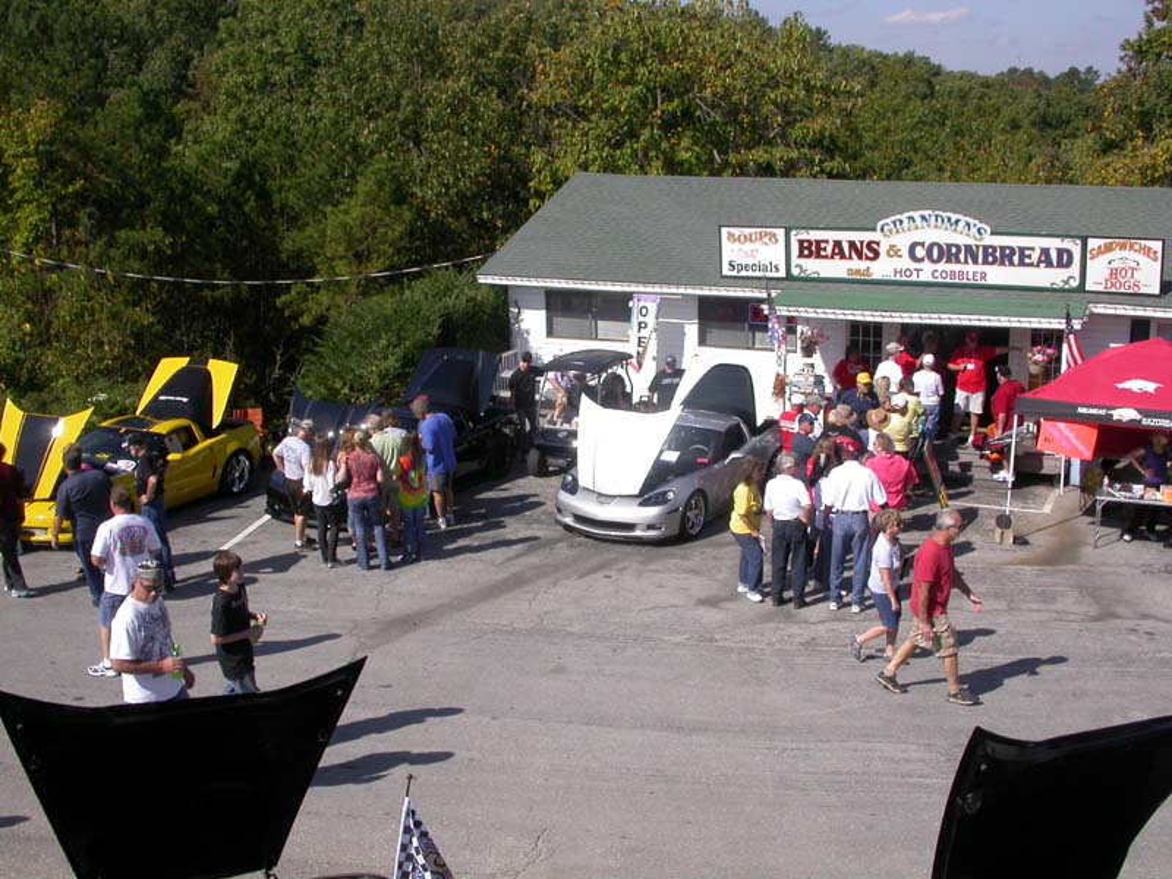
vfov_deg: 37.7
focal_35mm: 38
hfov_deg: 49.0
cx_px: 586
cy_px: 440
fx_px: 1287
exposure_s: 1/410
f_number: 7.5
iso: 100
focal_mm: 7.85
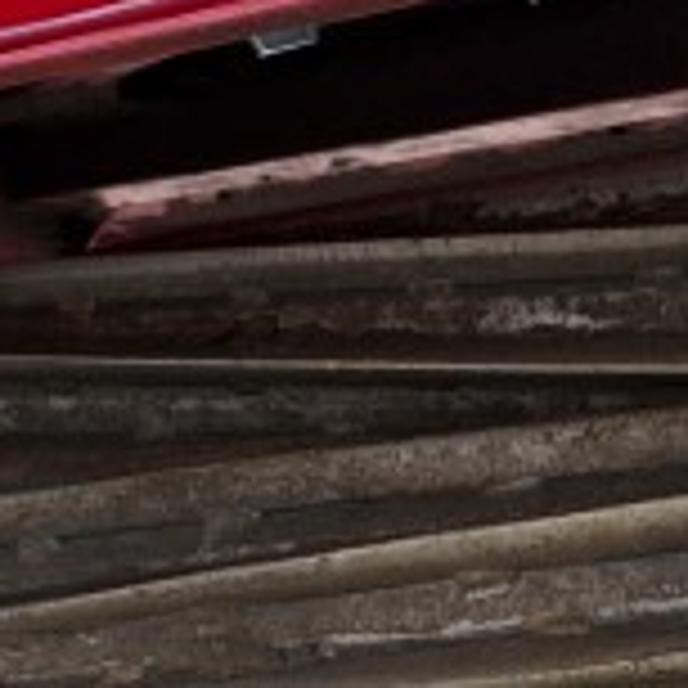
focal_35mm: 96
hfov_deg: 18.0
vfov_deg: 18.1
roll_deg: -1.1
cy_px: 441
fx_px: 2159
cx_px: 522
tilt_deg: +10.6
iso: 50
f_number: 1.6
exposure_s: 1/531
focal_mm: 5.96
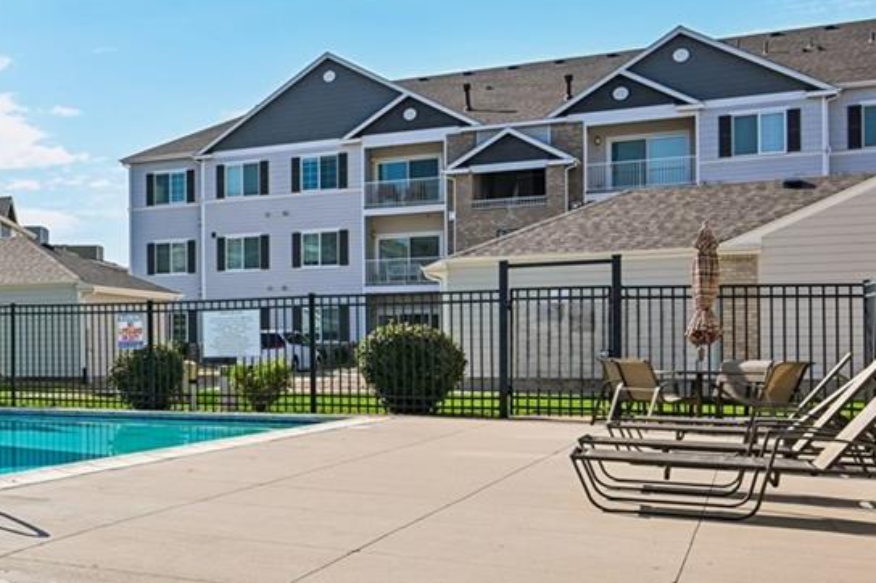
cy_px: 332
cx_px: -282
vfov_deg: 26.2
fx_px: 1252
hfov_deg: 30.1
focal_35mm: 51
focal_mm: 17.5
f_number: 10
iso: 64
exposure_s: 1/80
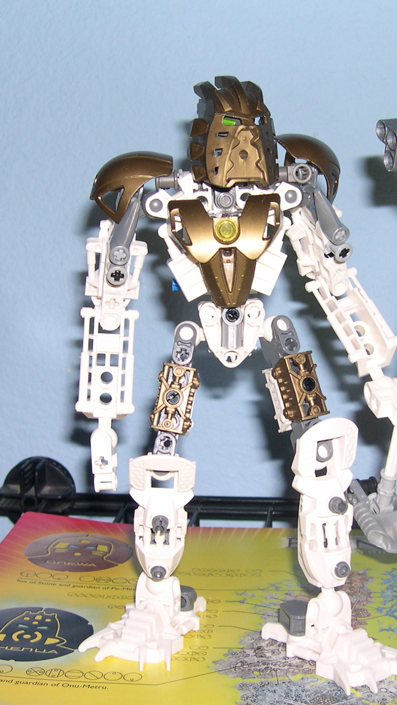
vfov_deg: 34.4
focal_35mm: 61
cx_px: 225
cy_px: 348
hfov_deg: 19.7
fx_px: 1142
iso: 100
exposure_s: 1/60
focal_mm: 8
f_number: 2.8
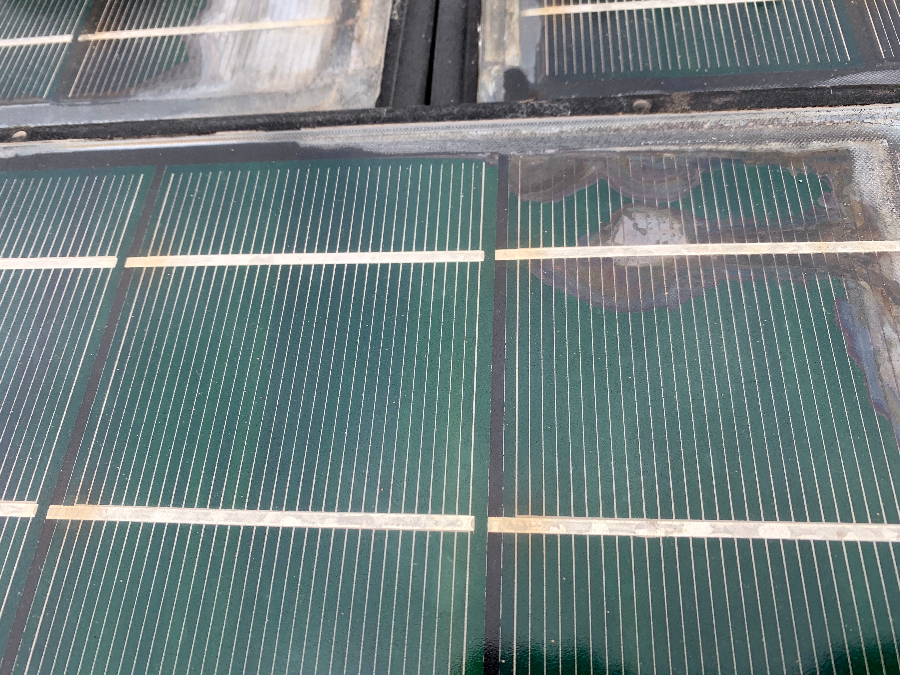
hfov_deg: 67.3
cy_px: 338
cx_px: 450
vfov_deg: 53.1
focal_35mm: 26
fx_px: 676
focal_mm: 4.25
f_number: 1.8
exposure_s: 1/385
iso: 25
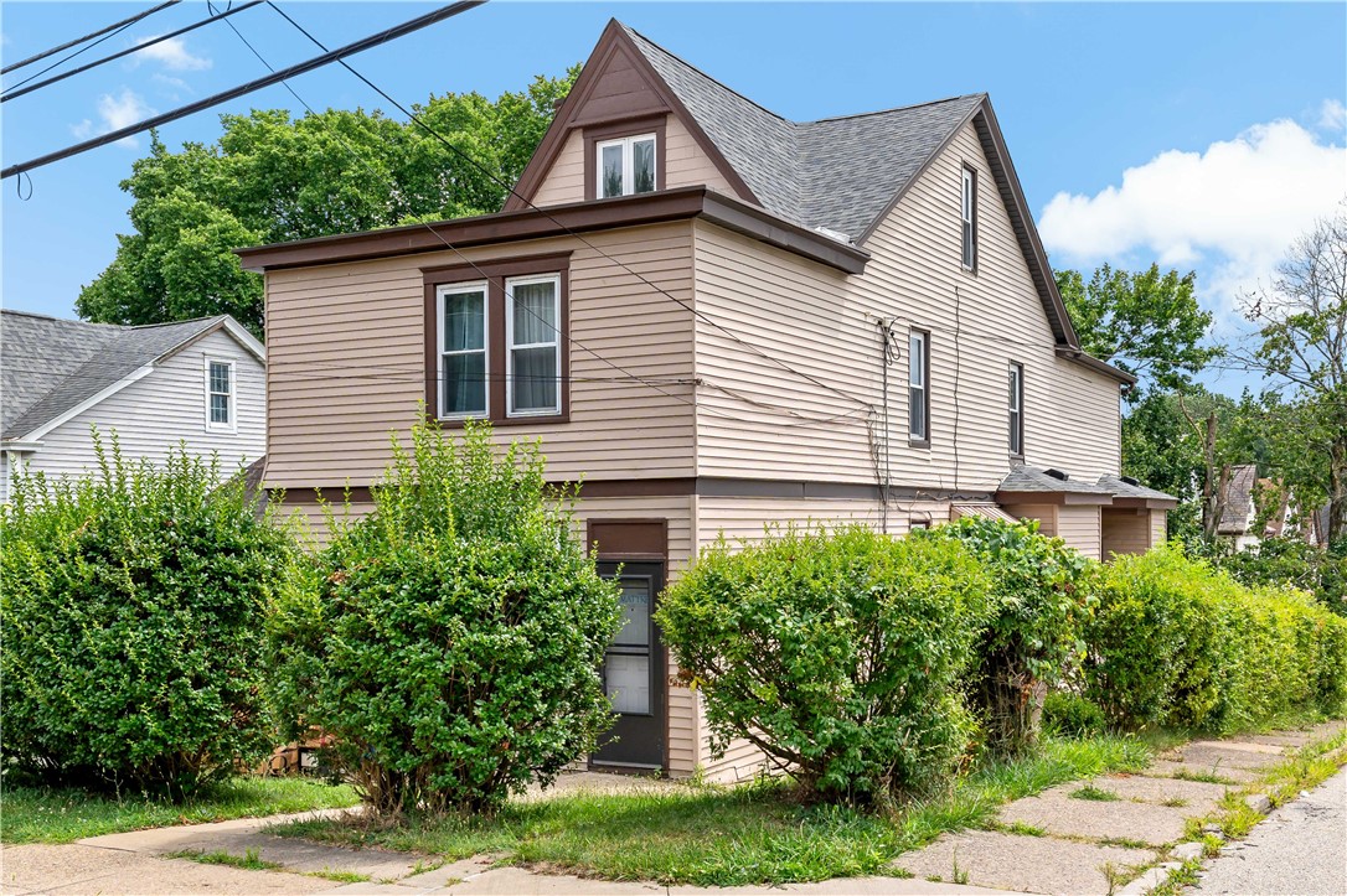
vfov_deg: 44.9
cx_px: 674
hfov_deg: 63.7
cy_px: 448
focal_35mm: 29
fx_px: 1085
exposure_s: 1/500
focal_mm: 19.9
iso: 200
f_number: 7.1
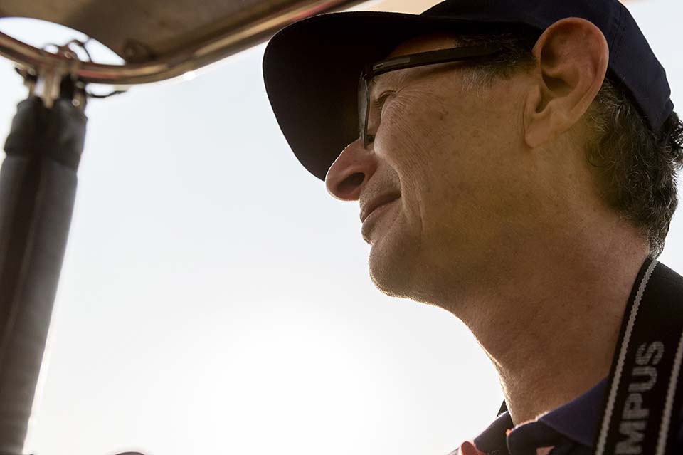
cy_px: 228
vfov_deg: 44.9
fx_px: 550
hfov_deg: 63.7
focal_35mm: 29
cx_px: 342
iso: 1250
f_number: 5
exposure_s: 1/8000
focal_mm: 29
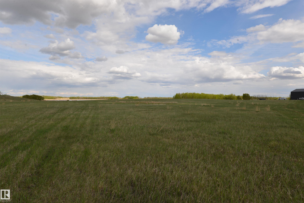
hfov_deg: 78.6
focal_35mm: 22
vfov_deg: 57.3
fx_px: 186
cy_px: 102
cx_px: 152
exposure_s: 1/200
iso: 100
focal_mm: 22
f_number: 9
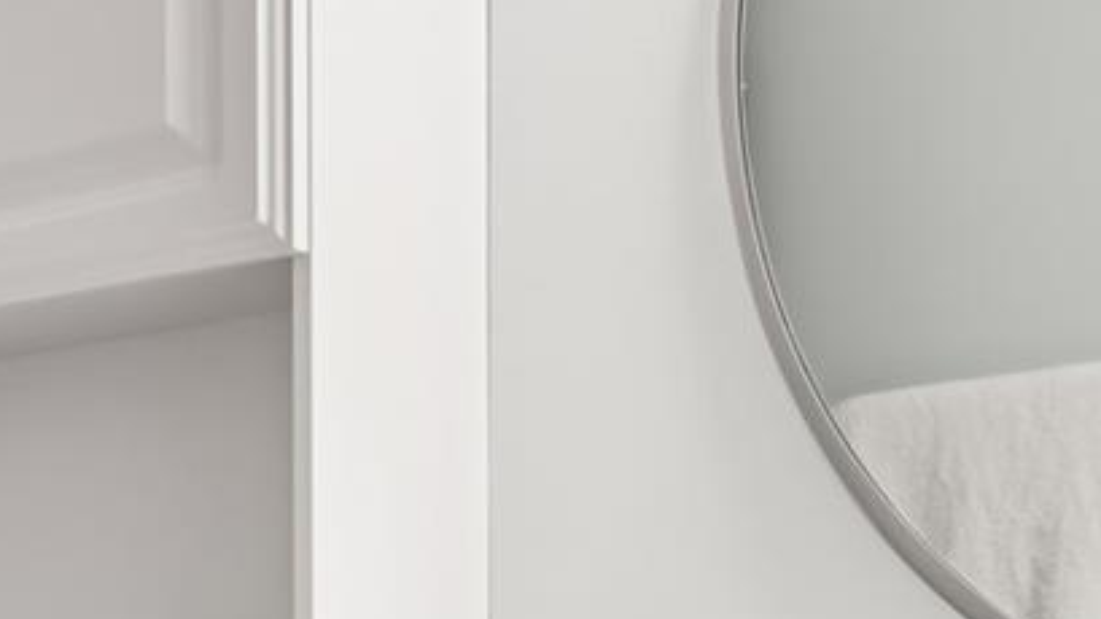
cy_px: 771
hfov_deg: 22.4
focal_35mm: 88
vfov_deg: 13.3
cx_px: -186
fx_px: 2575
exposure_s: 1.3
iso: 100
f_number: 13
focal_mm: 16.8
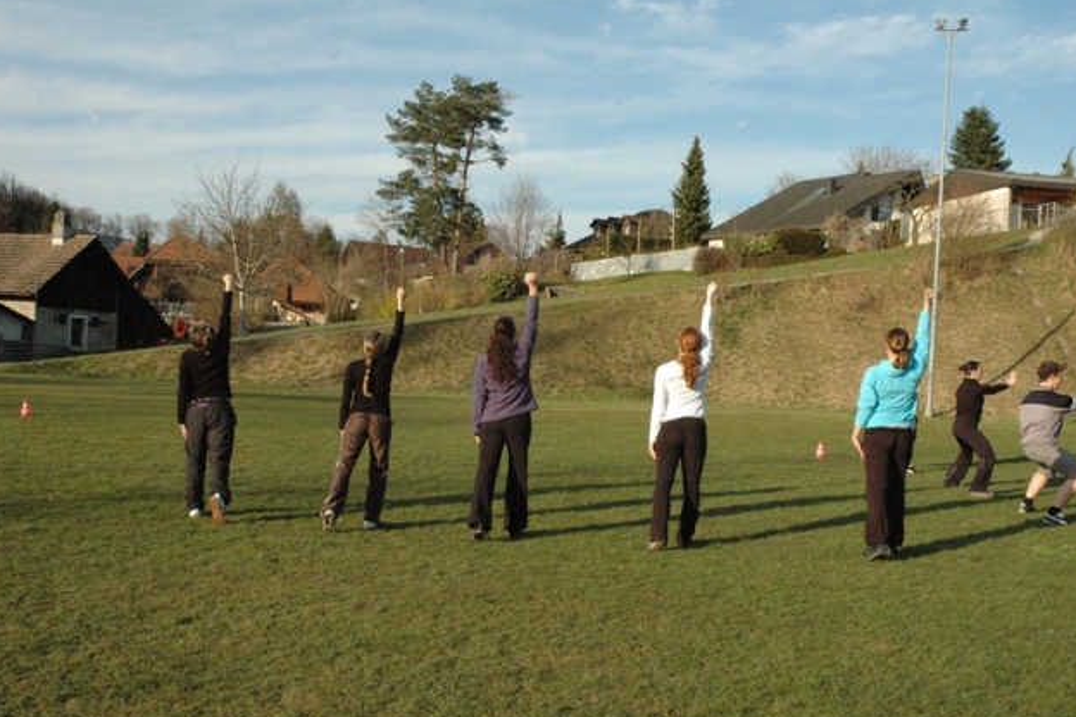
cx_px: 543
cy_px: 362
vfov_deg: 32.2
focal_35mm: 42
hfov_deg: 46.9
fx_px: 1241
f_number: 14
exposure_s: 1/800
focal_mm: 27
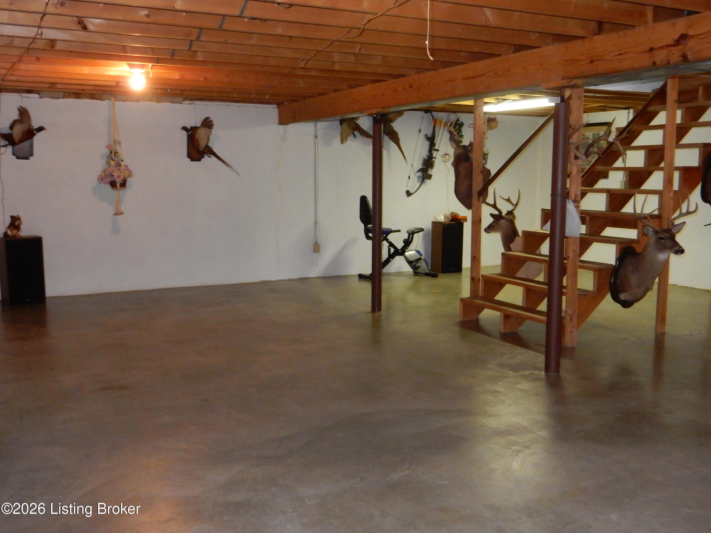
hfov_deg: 51.4
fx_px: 739
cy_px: 266
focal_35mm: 36
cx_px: 356
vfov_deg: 39.7
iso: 640
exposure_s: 1/30
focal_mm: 6.4
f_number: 4
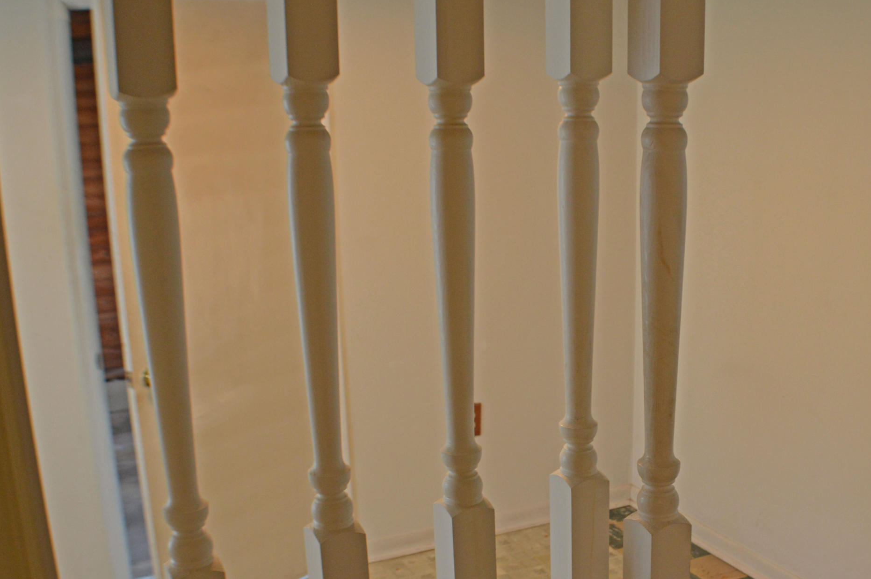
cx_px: 626
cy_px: 432
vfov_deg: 23.1
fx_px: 1402
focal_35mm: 58
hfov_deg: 34.0
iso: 450
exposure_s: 1/60
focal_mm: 24
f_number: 4
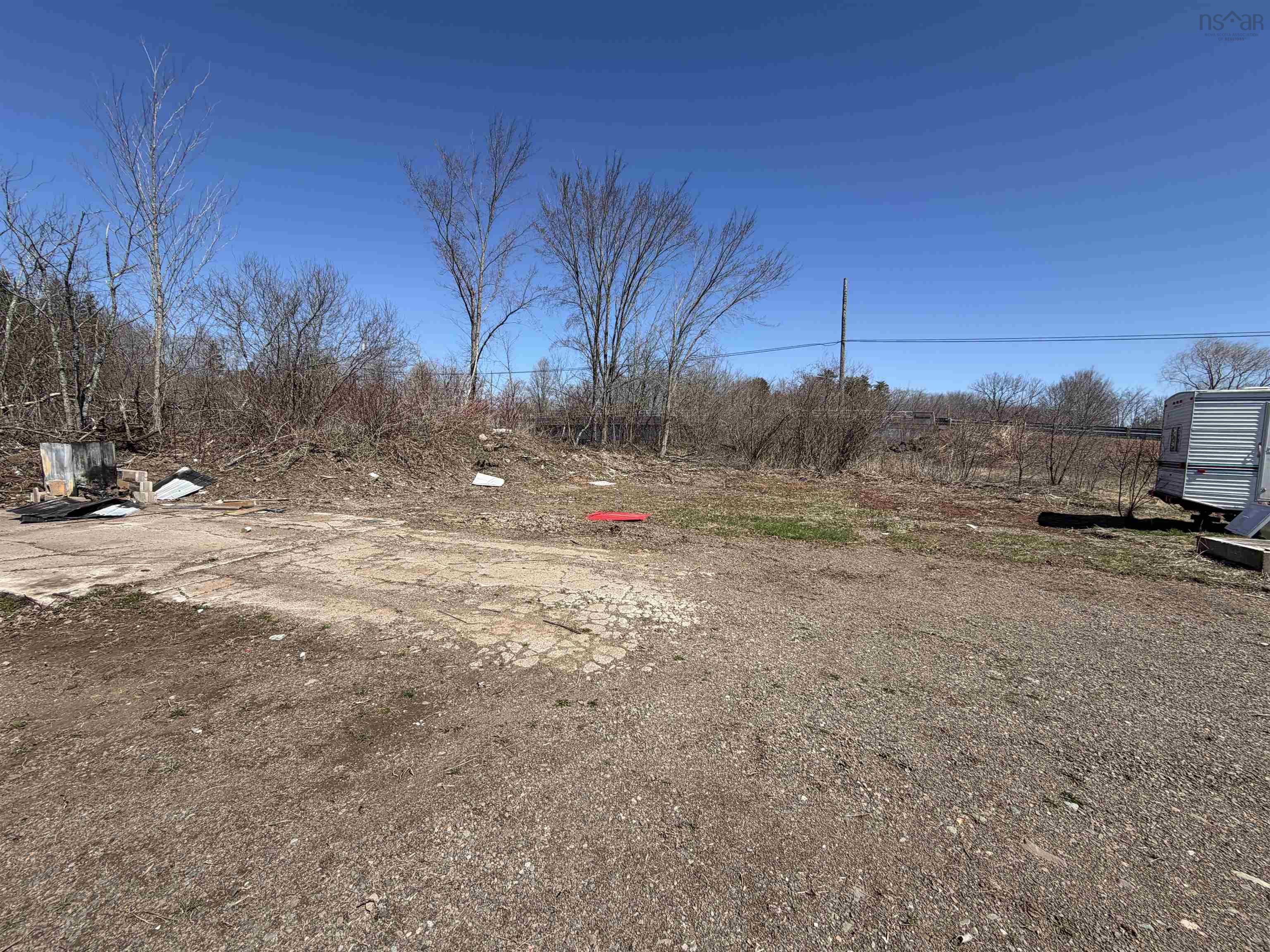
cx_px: 635
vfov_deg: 85.7
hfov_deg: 102.1
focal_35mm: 14
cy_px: 476
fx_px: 514
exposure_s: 1/789
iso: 20
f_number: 2.2
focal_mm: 2.22
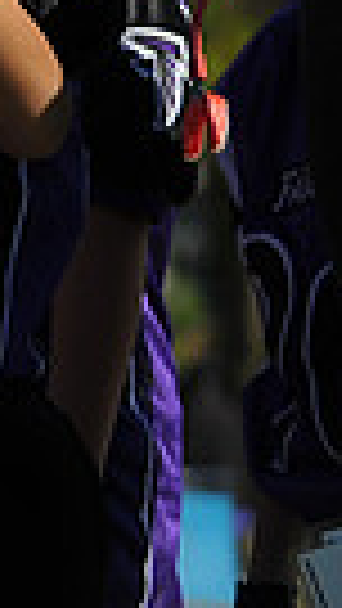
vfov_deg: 4.9
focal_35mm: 440
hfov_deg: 2.7
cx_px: -936
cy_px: -95
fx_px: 7089
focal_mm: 98
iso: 200
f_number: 4.5
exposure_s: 1/2000
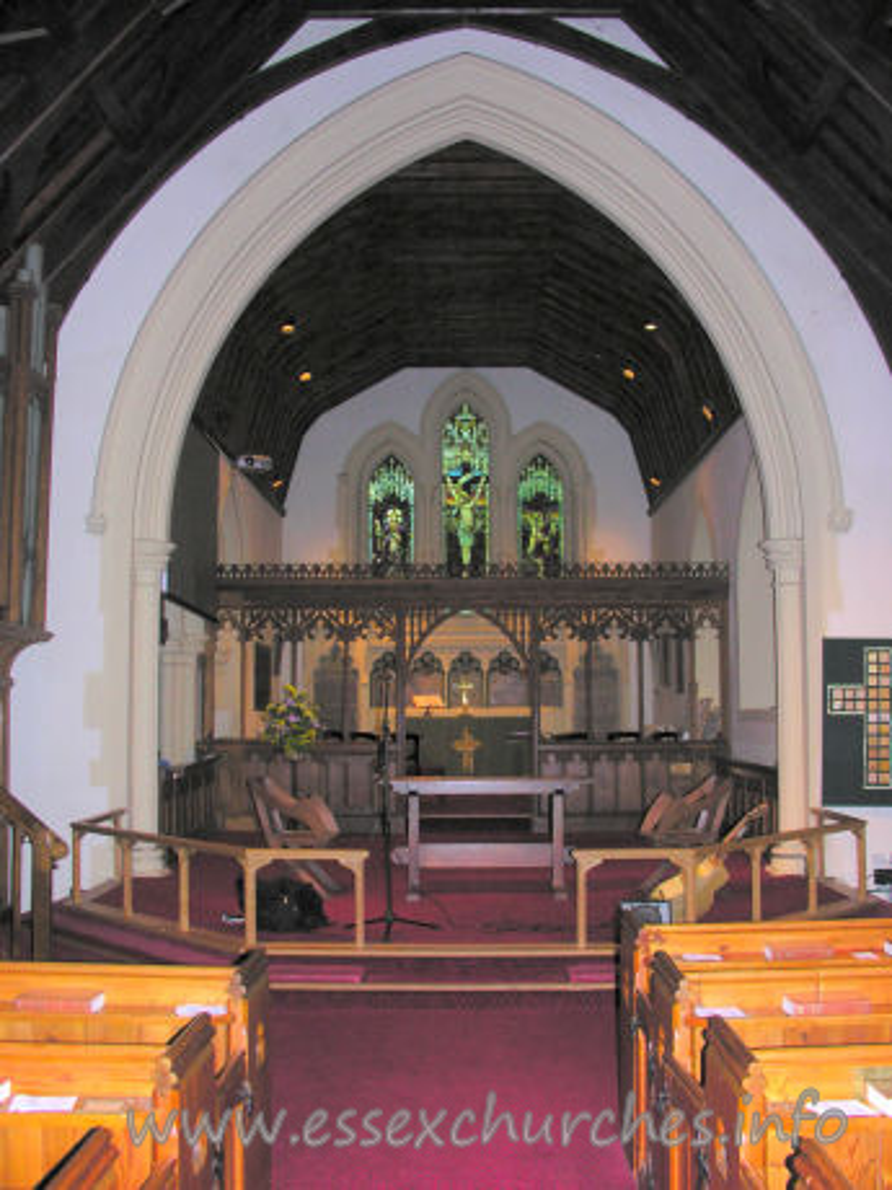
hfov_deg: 40.7
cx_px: 446
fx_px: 1203
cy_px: 595
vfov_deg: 52.6
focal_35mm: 35
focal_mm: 8.9
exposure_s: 1/60.1
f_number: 2.8
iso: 200
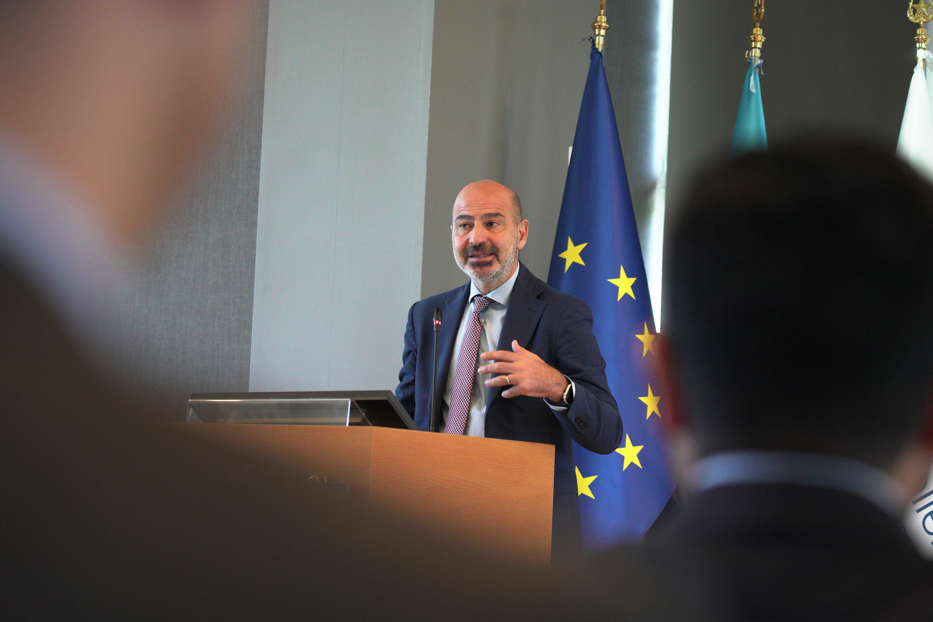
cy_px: 311
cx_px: 466
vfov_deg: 13.0
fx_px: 2721
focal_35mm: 105
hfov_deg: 19.5
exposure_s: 1/400
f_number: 4
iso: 6400
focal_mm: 105
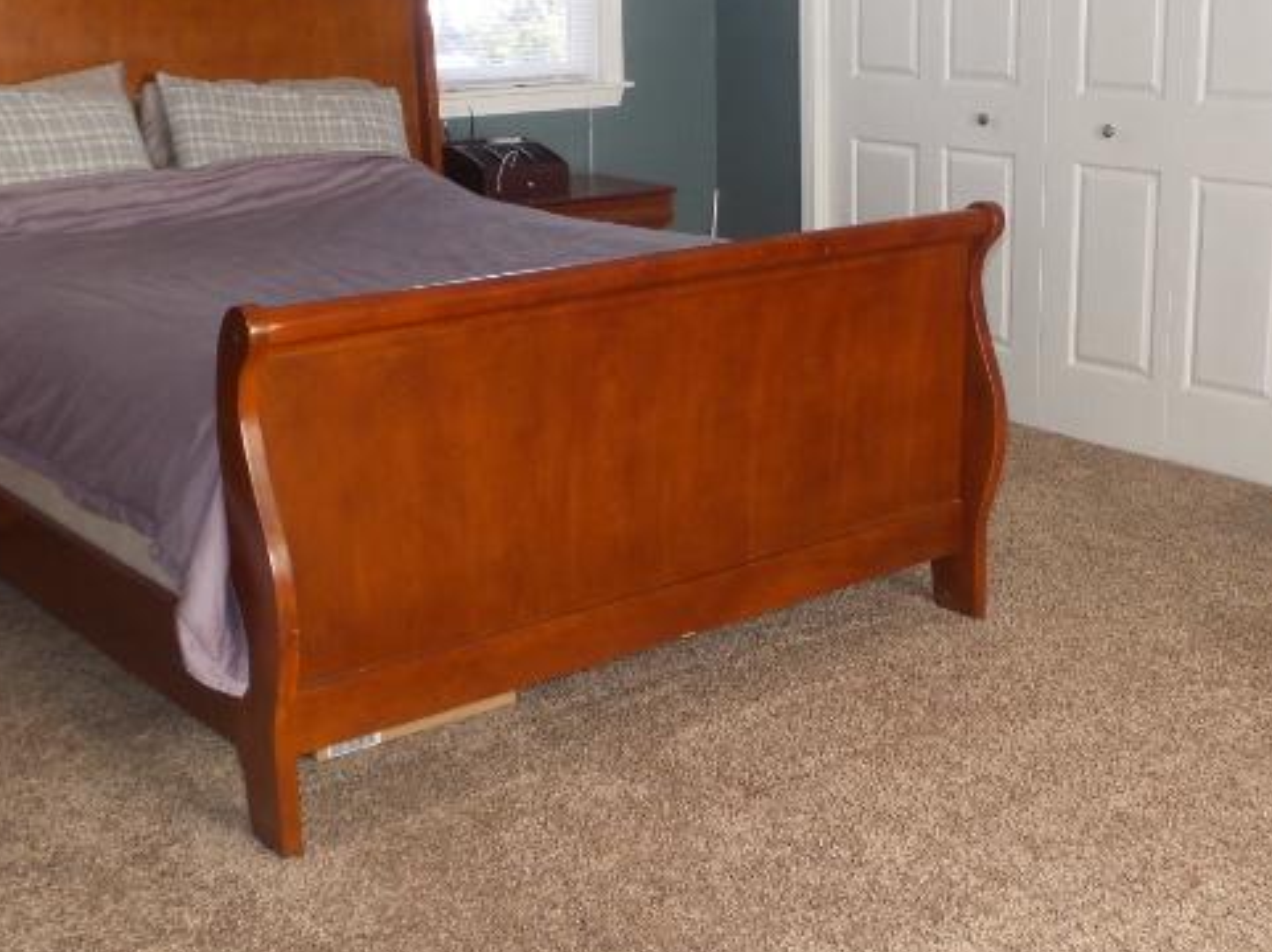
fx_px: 1799
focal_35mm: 49
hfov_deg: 38.8
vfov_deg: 29.6
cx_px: 762
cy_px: 439
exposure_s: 1/40
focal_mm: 4.1
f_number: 2.8
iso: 160
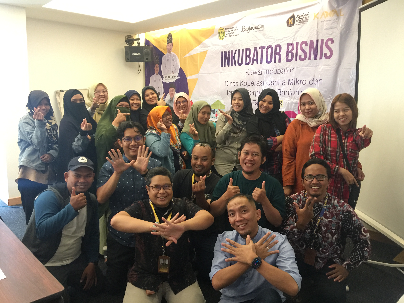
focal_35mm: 29
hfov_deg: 61.7
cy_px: 152
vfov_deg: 48.2
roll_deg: -2.1
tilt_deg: -9.3
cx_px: 202
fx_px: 338
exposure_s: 1/17
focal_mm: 4.15
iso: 125
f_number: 2.2
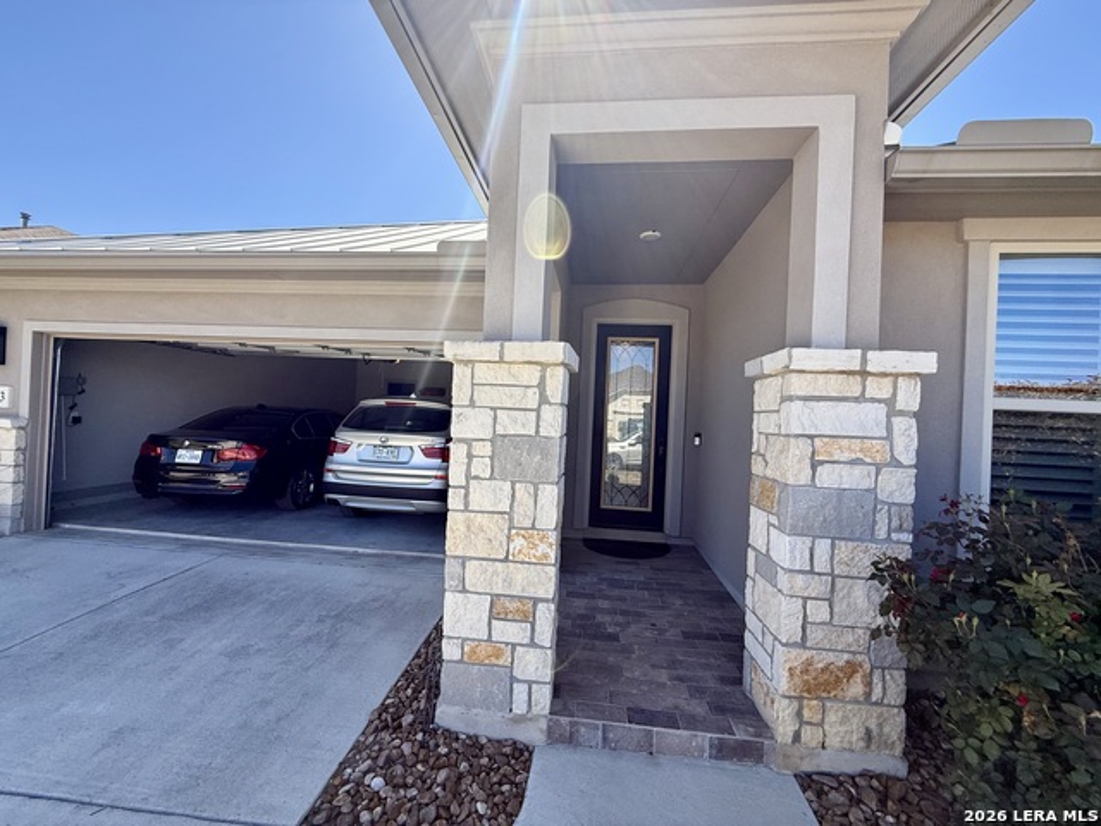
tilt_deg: +1.8
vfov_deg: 85.7
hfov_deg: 102.1
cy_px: 413
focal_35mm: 14
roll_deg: -3.3
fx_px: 445
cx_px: 550
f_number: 2.2
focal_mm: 2.22
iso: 50
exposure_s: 1/701
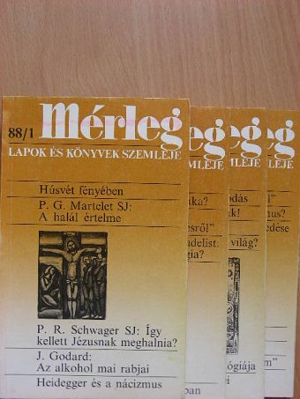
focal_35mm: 63
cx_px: 150
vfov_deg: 30.7
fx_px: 728
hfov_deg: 23.3
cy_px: 200
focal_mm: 10.5
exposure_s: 1/45.3
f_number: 3.5
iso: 100
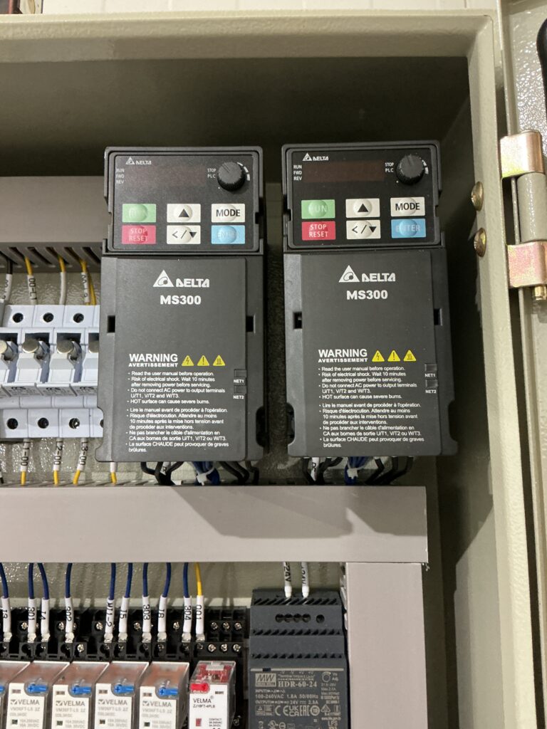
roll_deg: +0.3
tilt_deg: +8.3
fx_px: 611
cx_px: 274
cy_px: 364
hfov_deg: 48.2
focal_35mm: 29
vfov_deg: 61.7
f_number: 1.8
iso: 320
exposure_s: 1/33
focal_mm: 3
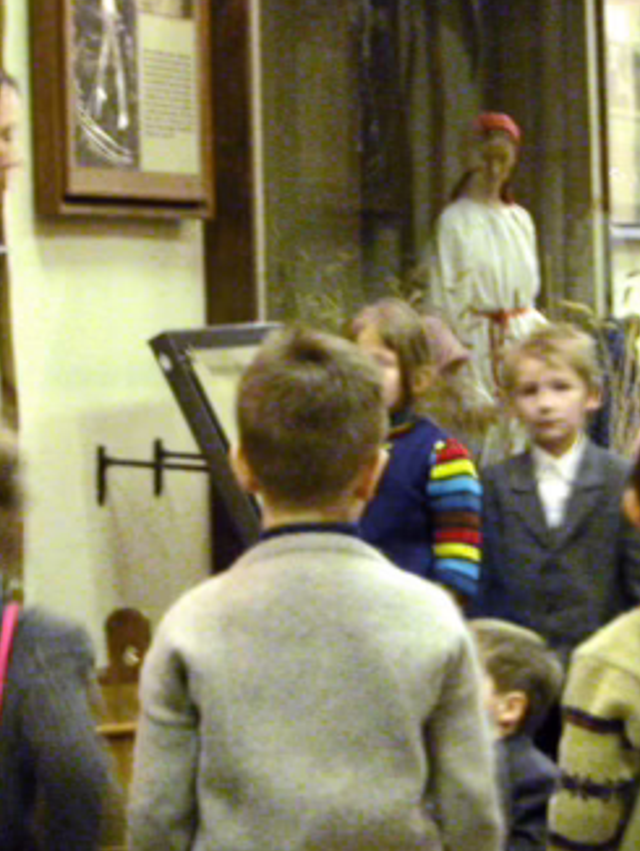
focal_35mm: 154
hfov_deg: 9.6
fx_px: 3791
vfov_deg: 12.8
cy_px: 436
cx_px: 347
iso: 400
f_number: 3.2
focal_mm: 15.7
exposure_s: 1/4
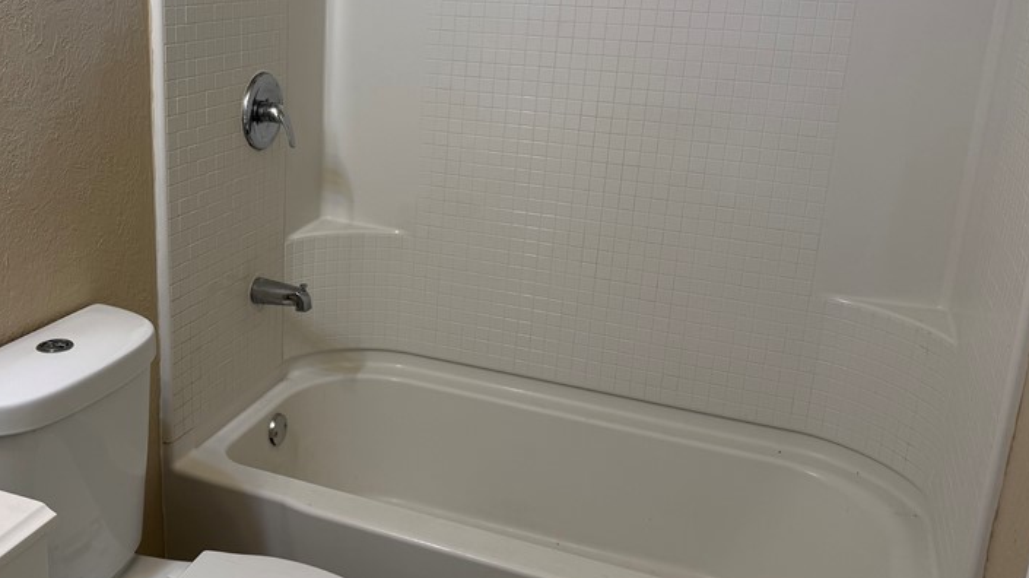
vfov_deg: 31.1
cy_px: 226
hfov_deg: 51.7
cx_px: 337
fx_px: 1036
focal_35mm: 38
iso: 100
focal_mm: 6.76
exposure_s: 1/120
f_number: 1.78
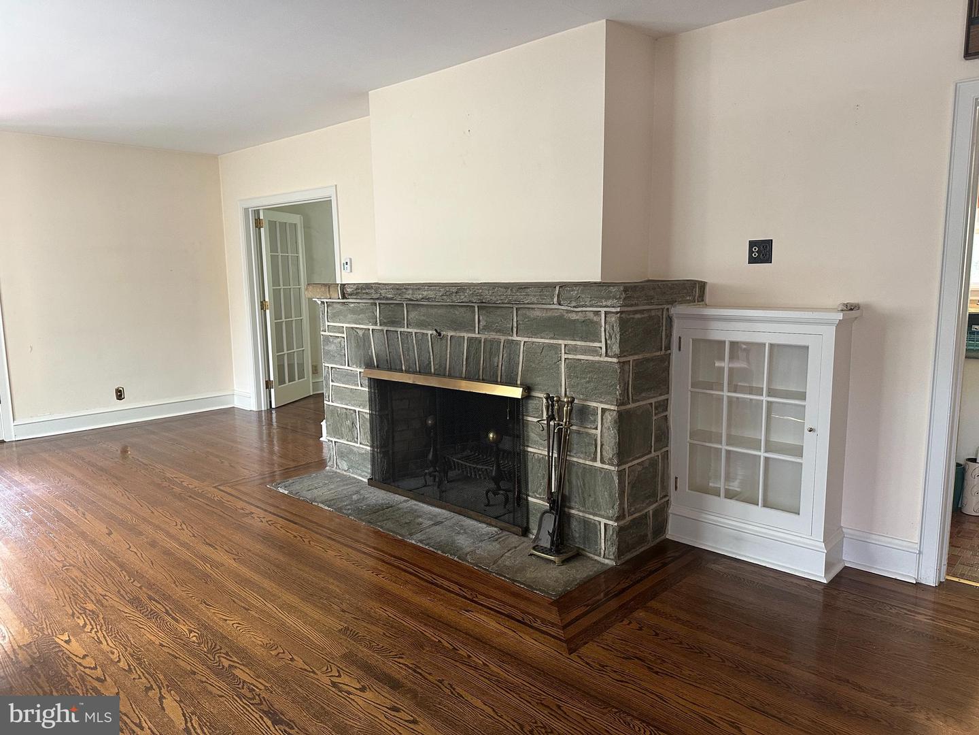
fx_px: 679
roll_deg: +1.3
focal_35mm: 24
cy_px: 368
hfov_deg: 71.6
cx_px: 490
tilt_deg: -7.9
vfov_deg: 56.8
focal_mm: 6.86
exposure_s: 1/60
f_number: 1.78
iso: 320
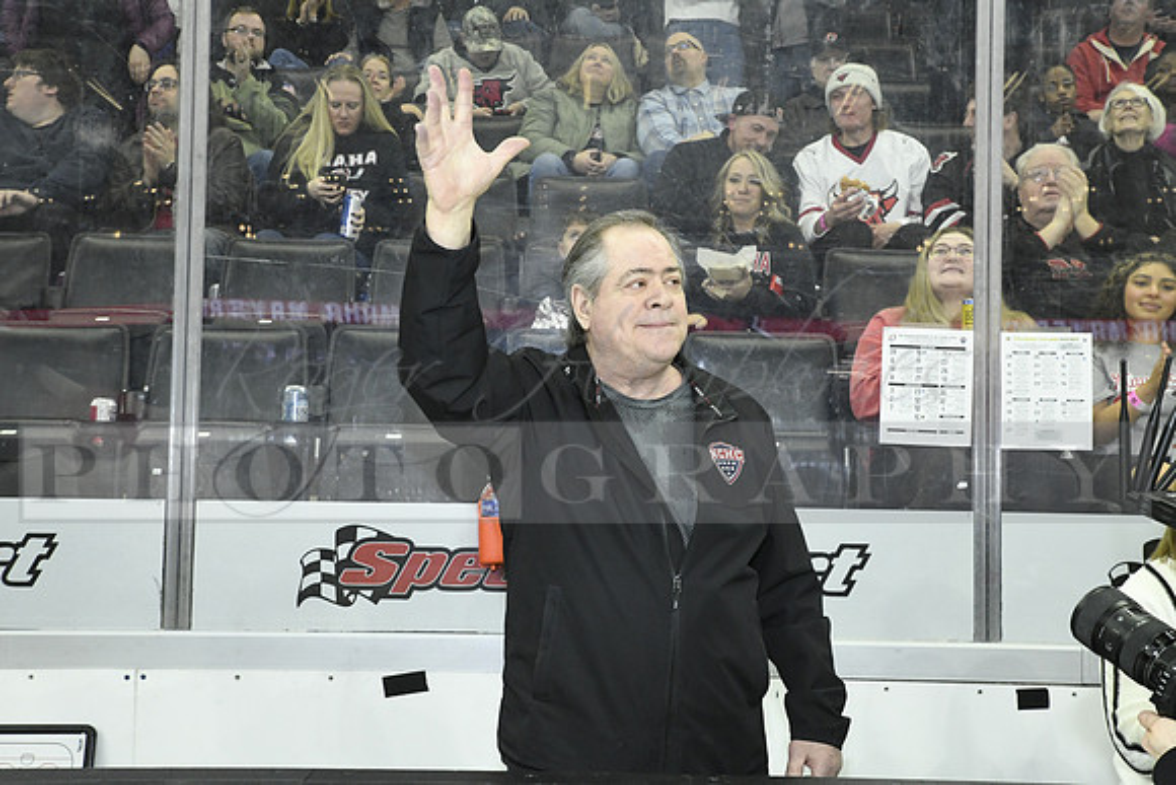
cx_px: 588
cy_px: 392
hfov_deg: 36.2
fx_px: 1797
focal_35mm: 55
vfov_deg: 24.6
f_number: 11
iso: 6400
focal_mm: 55
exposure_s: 1/160
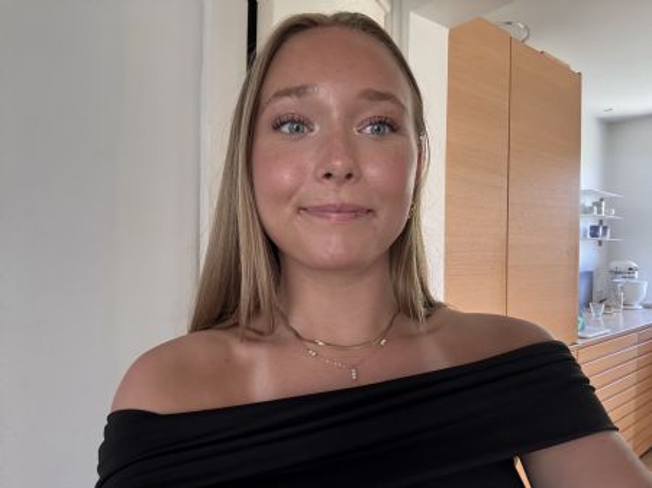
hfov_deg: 74.0
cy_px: 244
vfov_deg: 58.8
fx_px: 433
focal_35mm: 23
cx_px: 326
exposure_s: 1/60
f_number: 1.9
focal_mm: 2.69
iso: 250
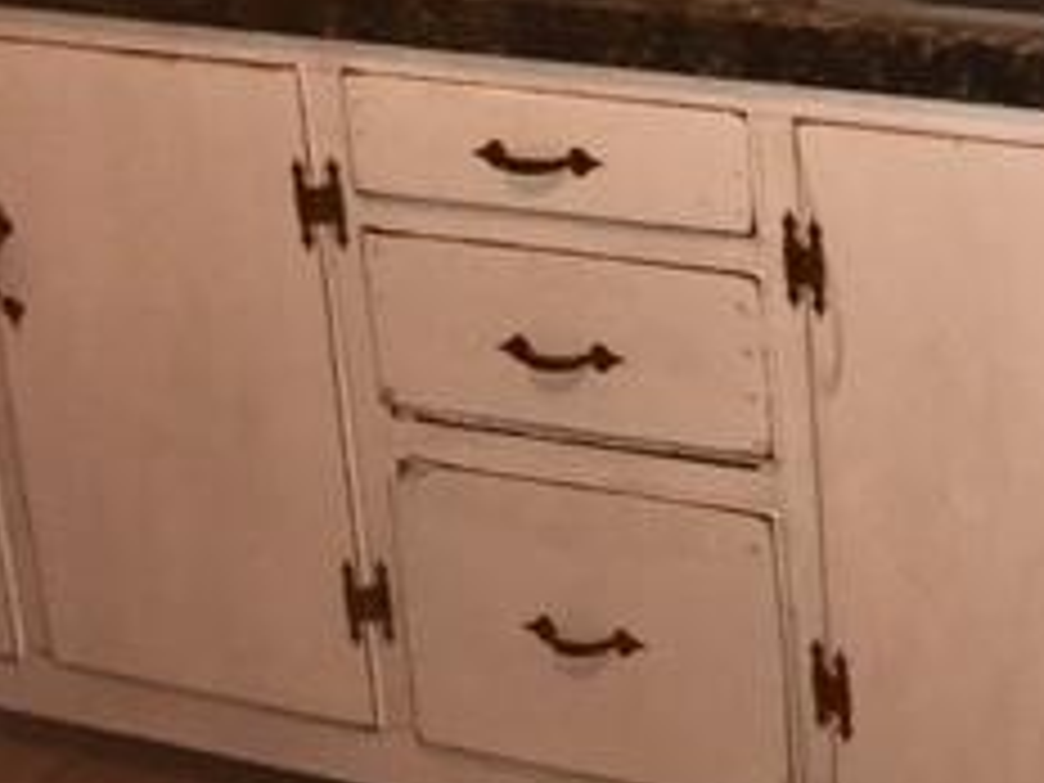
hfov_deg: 21.7
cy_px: -189
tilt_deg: -13.7
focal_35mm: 80
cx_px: 1400
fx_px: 2413
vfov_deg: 17.5
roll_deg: +1.5
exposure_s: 1/30
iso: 64
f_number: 2.2
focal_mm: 4.15
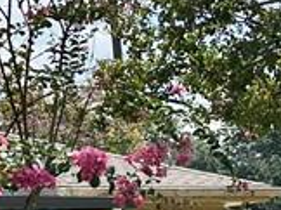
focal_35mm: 152
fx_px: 1232
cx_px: 427
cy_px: 154
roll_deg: +2.7
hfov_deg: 12.4
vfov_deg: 9.7
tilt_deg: +5.6
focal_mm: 6.86
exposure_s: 1/3861
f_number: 1.78
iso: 80
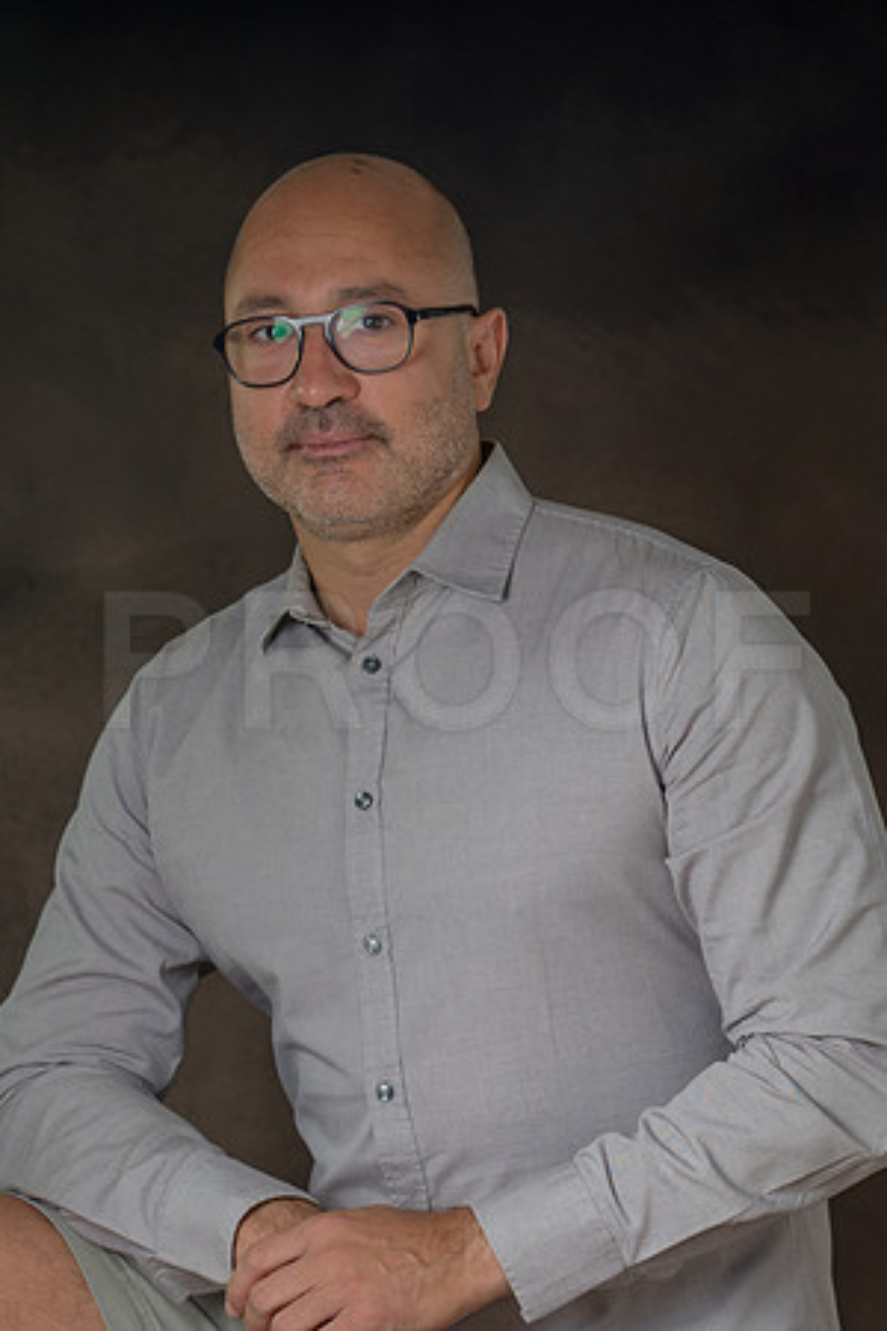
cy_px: 781
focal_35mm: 191
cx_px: 555
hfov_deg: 7.2
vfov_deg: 10.8
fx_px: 7056
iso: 100
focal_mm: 105
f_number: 7.1
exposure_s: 1/200
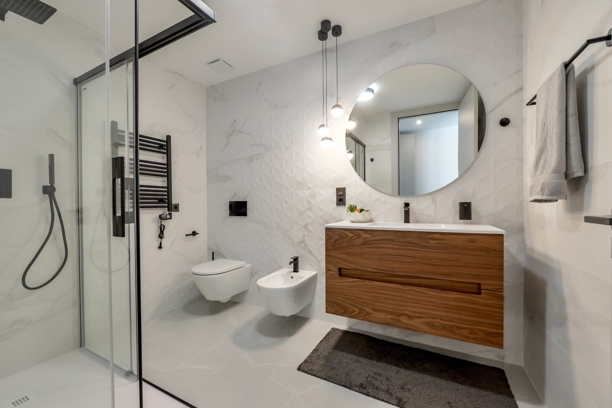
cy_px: 204
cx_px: 306
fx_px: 238
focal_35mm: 14
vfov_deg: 81.2
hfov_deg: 104.2
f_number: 9
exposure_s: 1/15
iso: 400
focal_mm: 14
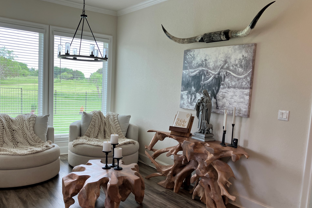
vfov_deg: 42.3
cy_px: 115
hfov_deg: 60.3
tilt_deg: -6.3
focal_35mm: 31
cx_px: 149
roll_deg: -3.1
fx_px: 269
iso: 32
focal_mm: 3.99
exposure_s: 1/120
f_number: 1.8
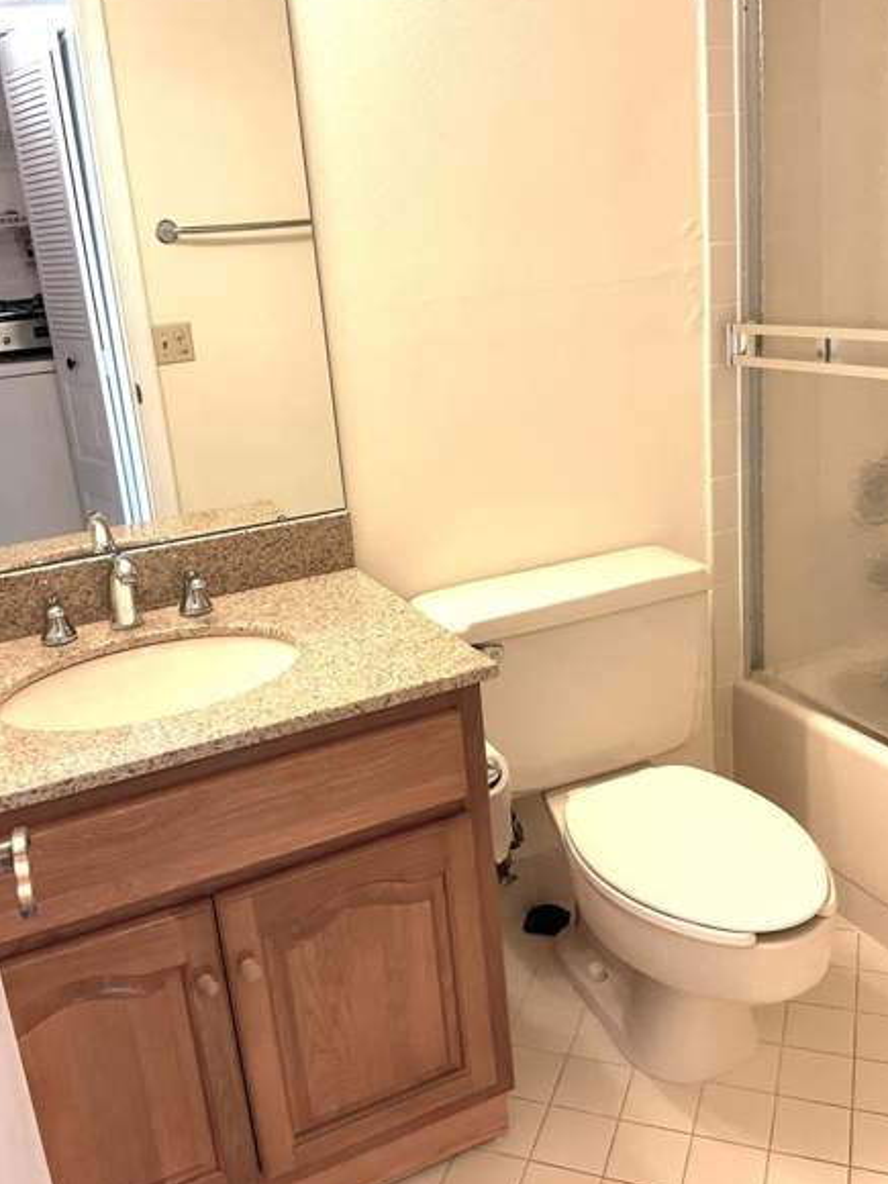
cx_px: 455
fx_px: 1095
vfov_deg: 56.8
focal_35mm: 32
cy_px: 557
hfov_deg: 44.2
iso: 50
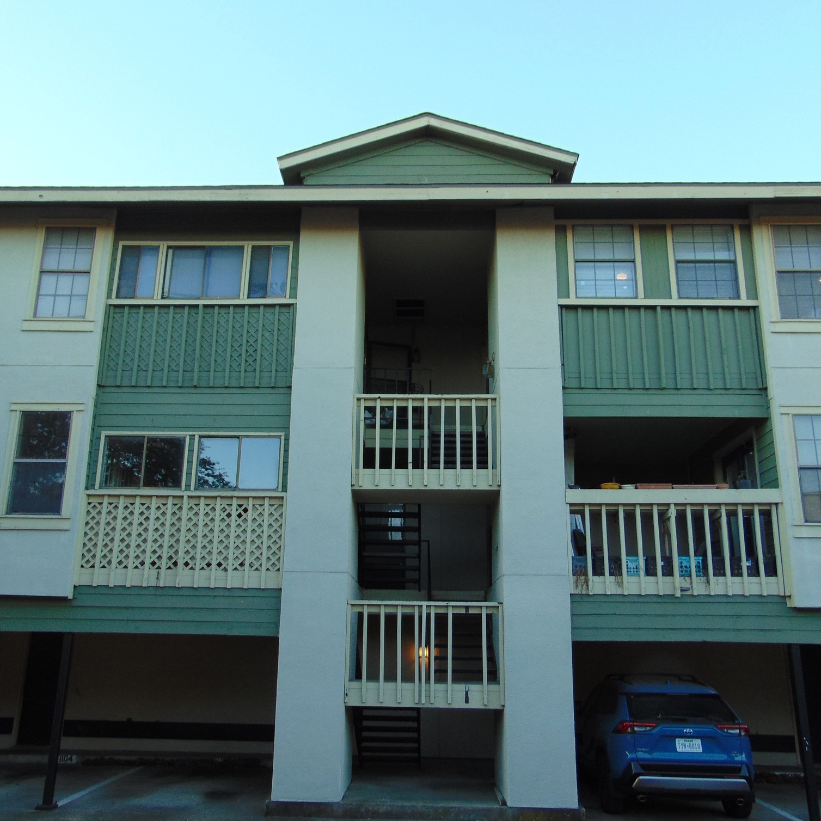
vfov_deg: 54.0
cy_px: 410
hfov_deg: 54.0
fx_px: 805
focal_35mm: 30
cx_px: 394
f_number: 3
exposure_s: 1/125
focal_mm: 4.5
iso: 80
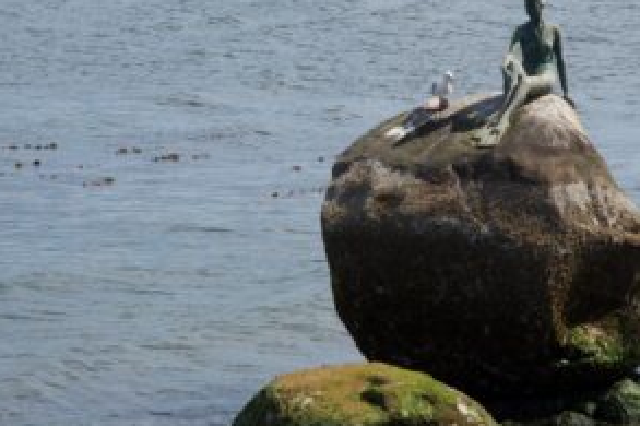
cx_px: 349
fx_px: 3180
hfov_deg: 11.5
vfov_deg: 7.7
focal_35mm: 179
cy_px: 108
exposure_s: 1/500
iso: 100
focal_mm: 70
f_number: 5.6
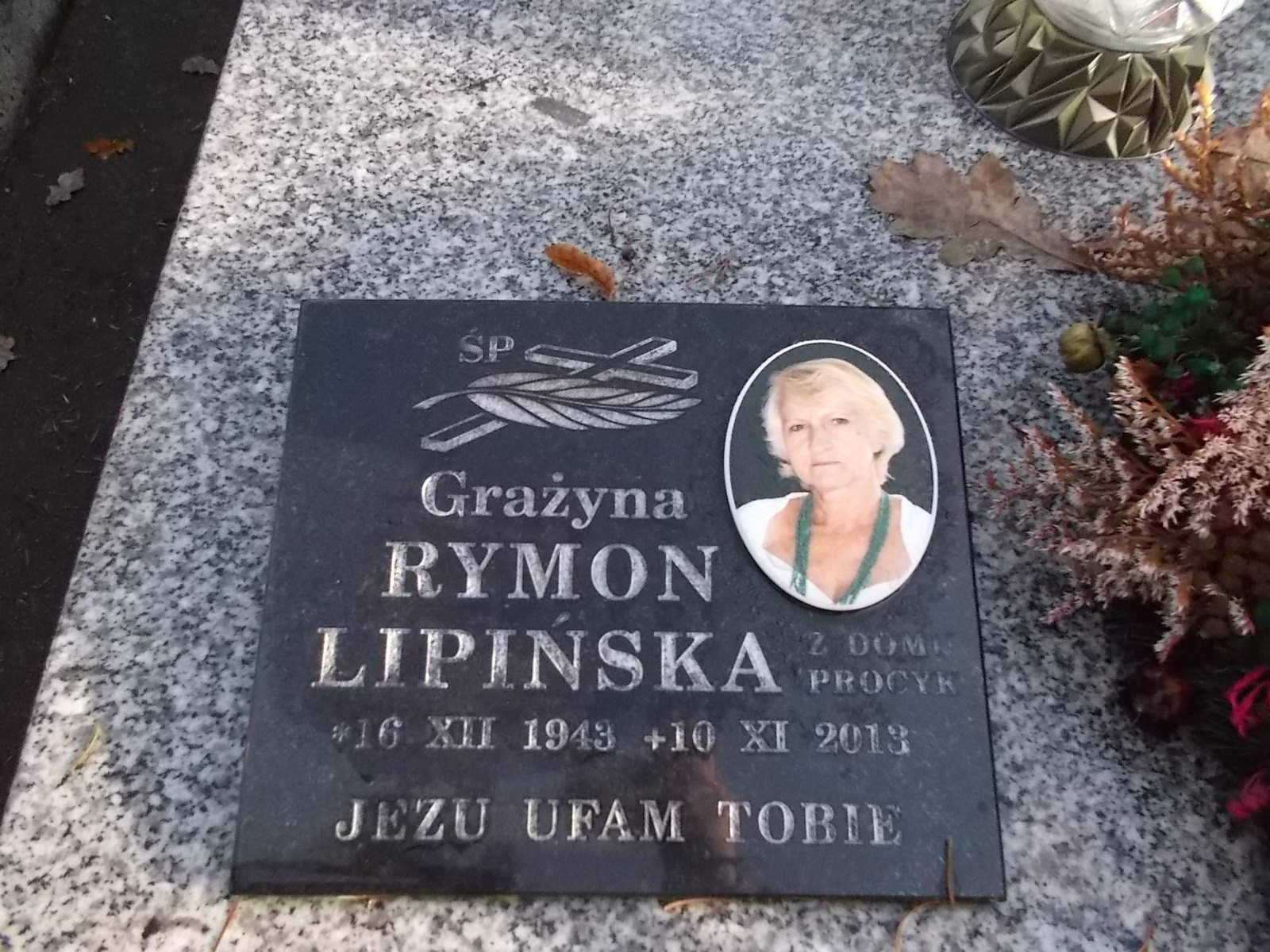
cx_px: 635
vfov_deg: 53.1
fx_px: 954
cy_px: 476
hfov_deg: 67.3
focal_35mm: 26
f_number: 8
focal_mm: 4.6
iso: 400
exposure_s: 1/125
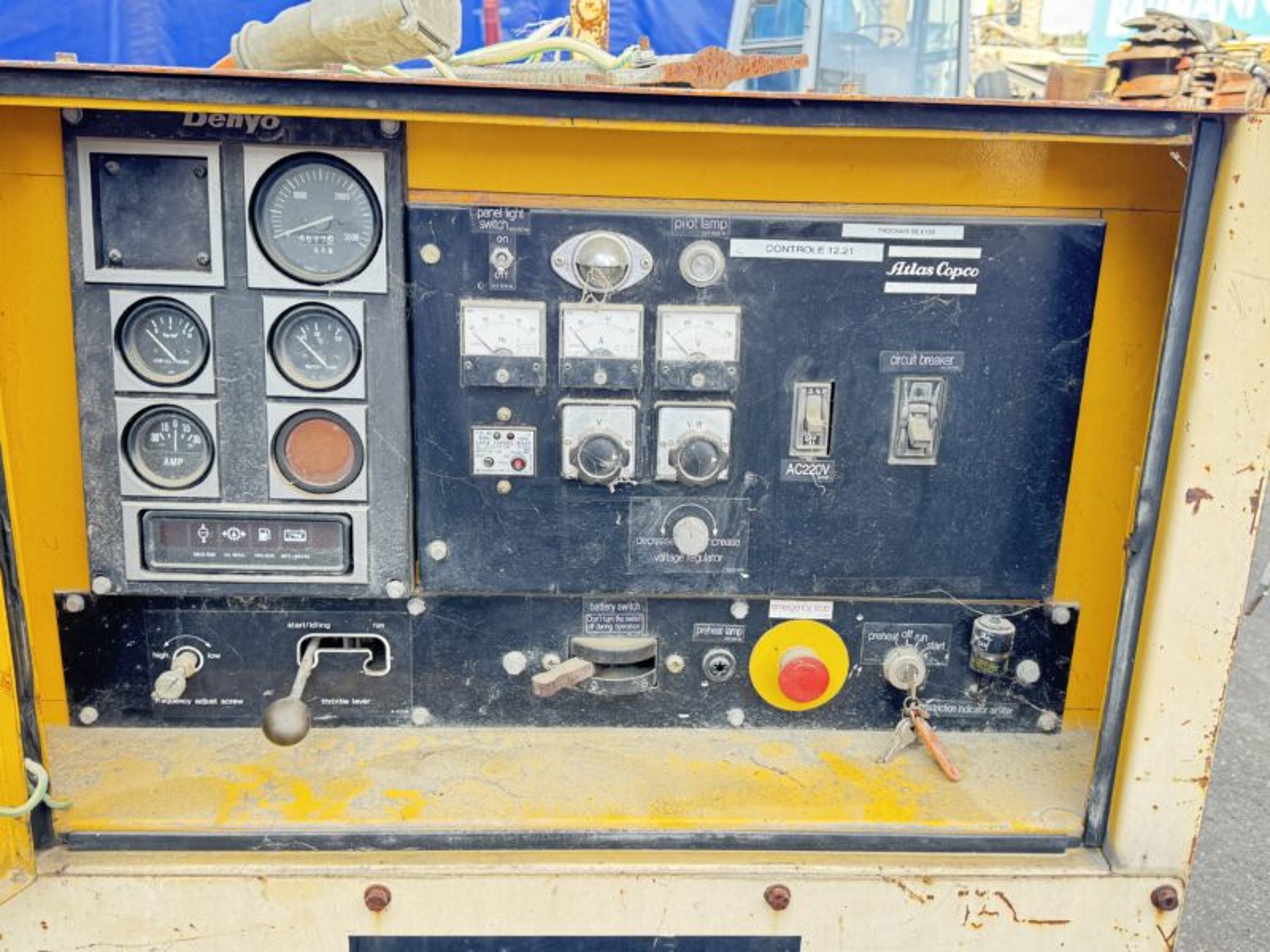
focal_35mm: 24
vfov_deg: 56.8
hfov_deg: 71.6
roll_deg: -3.2
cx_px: 635
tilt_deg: -16.3
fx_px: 881
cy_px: 476
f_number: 1.78
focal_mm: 6.76
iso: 100
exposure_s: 1/161
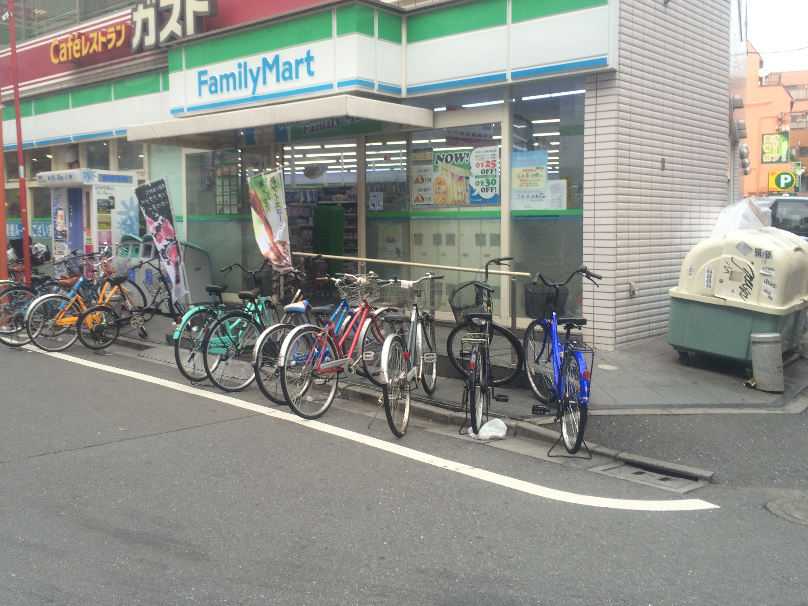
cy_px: 264
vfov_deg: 42.9
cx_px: 352
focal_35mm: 33
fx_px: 770
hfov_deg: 55.2
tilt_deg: -6.0
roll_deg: +1.0
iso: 40
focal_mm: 4.15
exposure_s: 1/120
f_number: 2.2
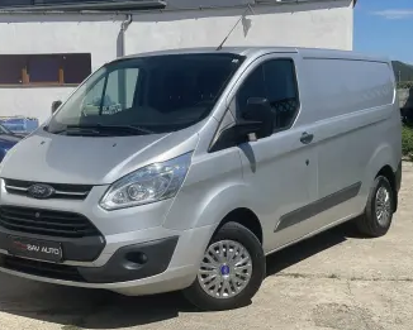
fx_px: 685
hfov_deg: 33.6
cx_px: 194
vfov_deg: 27.1
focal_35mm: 56
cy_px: 166
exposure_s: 1/3690
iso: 32
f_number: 2
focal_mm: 6
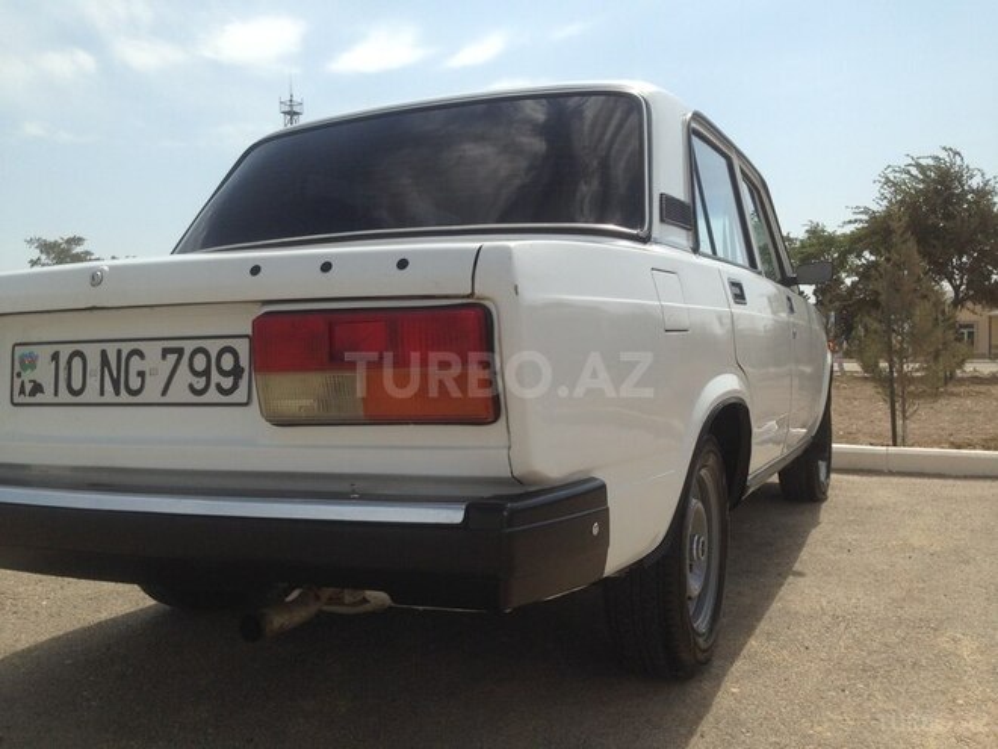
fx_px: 951
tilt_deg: -1.0
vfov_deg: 42.9
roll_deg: -0.3
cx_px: 499
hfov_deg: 55.4
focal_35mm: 33
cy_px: 374
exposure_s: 1/2584
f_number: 2.4
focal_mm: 4.12
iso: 50
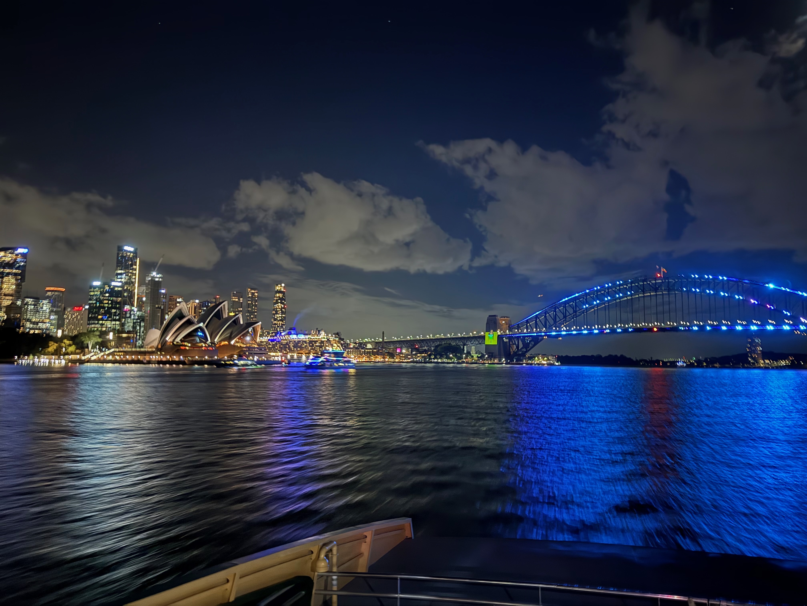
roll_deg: -1.4
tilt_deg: +6.3
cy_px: 303
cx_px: 404
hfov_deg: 71.6
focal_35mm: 24
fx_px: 560
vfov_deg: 56.8
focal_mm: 6.76
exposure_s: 1/9
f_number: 1.78
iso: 2000
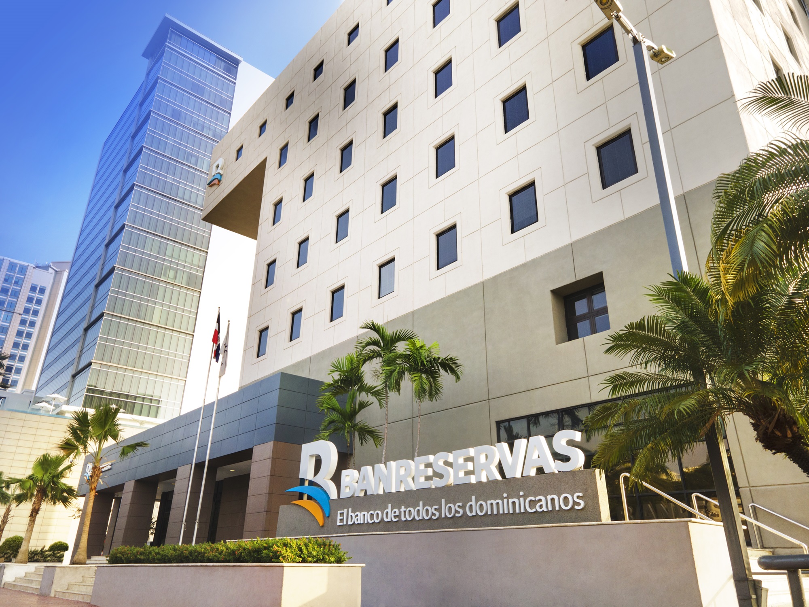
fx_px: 561
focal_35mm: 24
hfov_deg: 71.6
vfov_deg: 56.8
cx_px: 404
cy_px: 304
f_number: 2.8
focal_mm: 4.5
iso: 100
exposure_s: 1/120
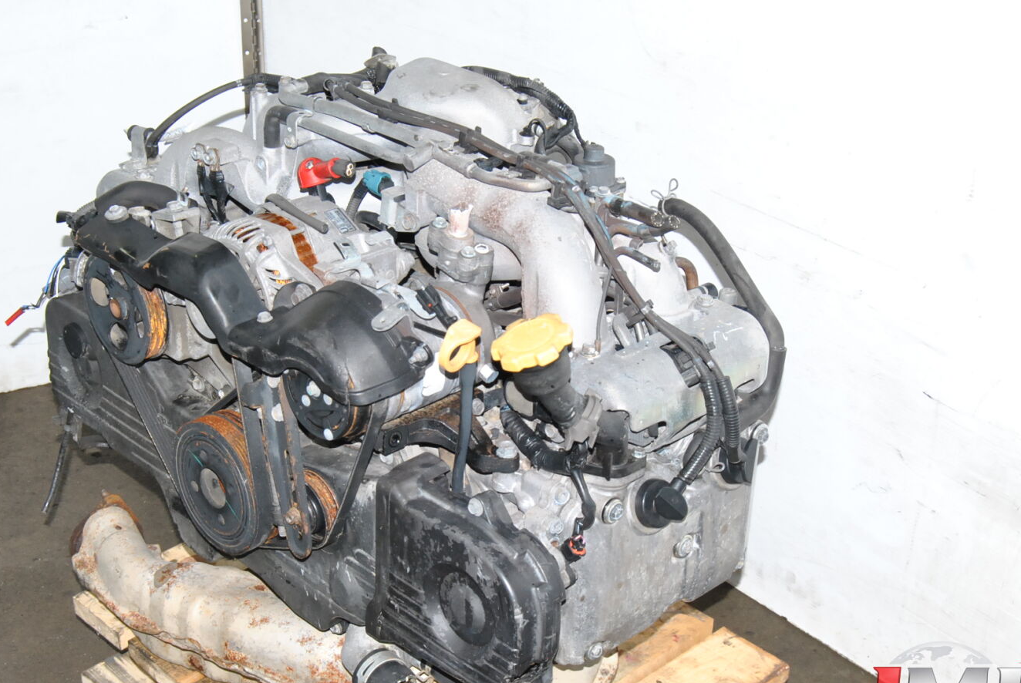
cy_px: 387
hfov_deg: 34.4
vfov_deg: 23.4
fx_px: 1647
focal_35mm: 58
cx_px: 484
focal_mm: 32
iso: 800
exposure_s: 1/200
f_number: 10
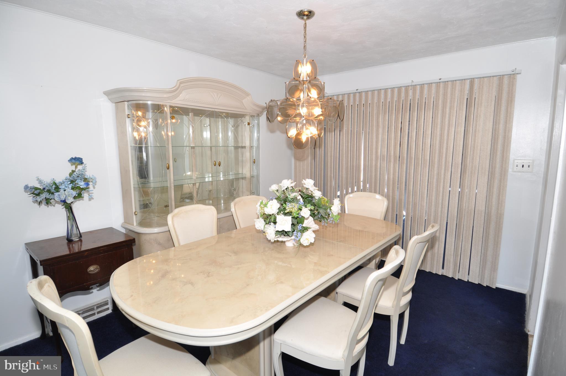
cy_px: 188
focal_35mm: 18
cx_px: 283
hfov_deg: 90.1
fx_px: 283
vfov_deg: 67.2
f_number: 4
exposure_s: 1/60
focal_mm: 12
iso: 250
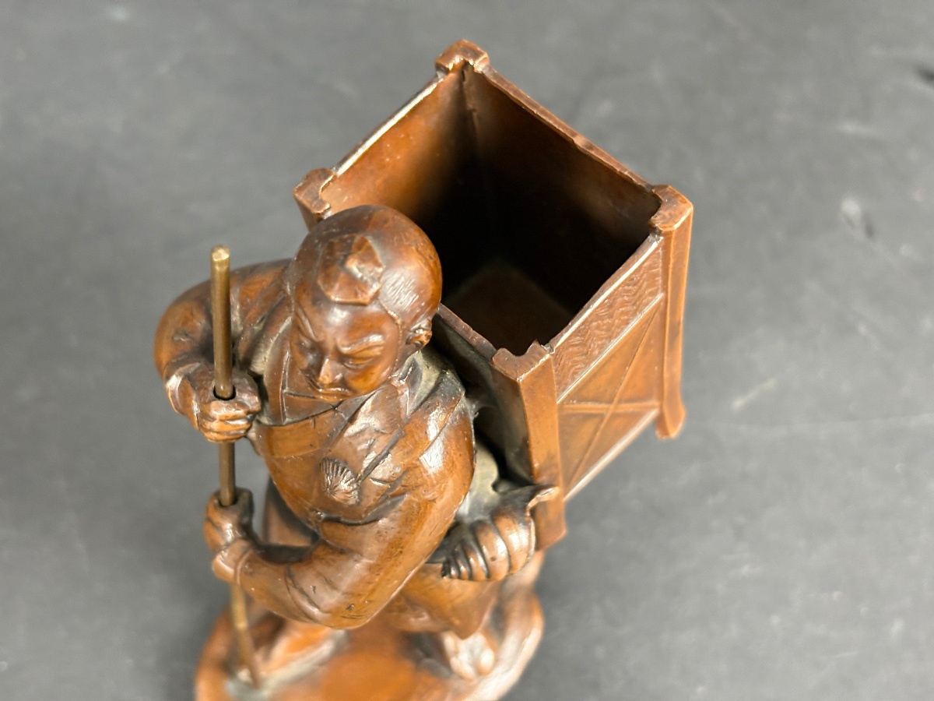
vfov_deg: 28.0
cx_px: 467
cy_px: 350
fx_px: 1403
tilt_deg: -56.8
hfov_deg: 36.8
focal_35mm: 52
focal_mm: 5.96
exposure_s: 1/40
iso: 250
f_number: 1.6
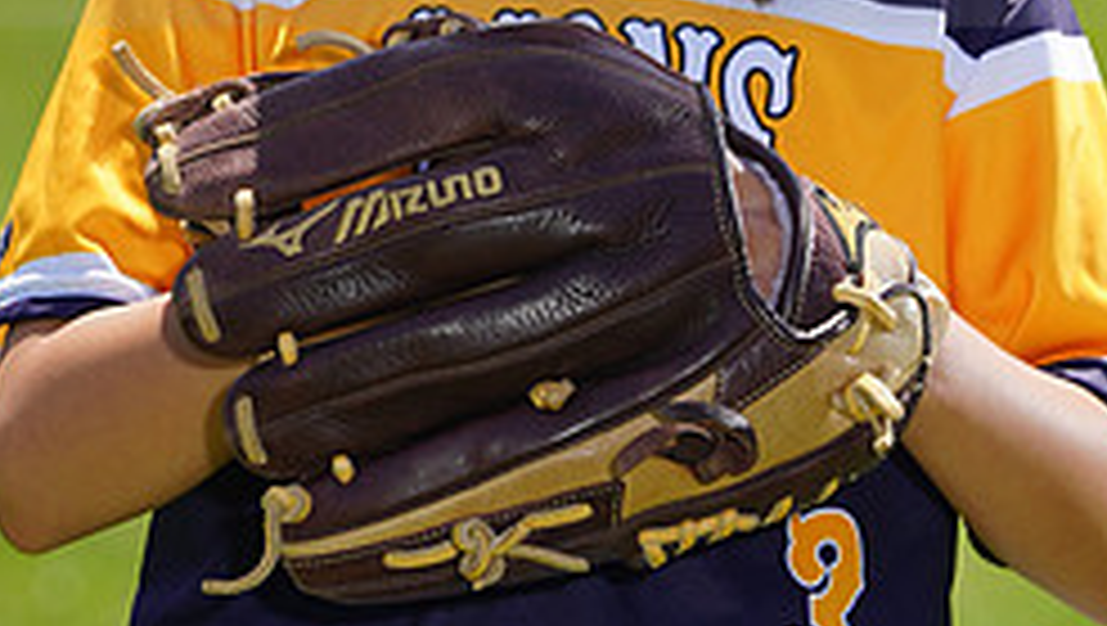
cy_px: -117
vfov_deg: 2.1
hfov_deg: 3.8
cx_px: 497
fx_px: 16808
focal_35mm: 572
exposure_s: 1/250
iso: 100
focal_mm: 232
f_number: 8
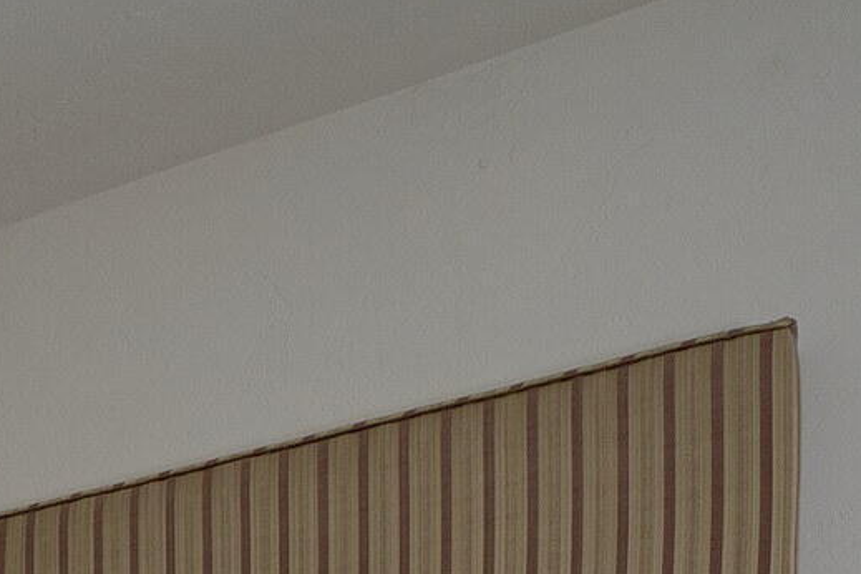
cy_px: 1382
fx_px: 1937
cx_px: -1098
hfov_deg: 15.8
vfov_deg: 12.9
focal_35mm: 81
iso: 200
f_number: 7.1
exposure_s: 1/100
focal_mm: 15
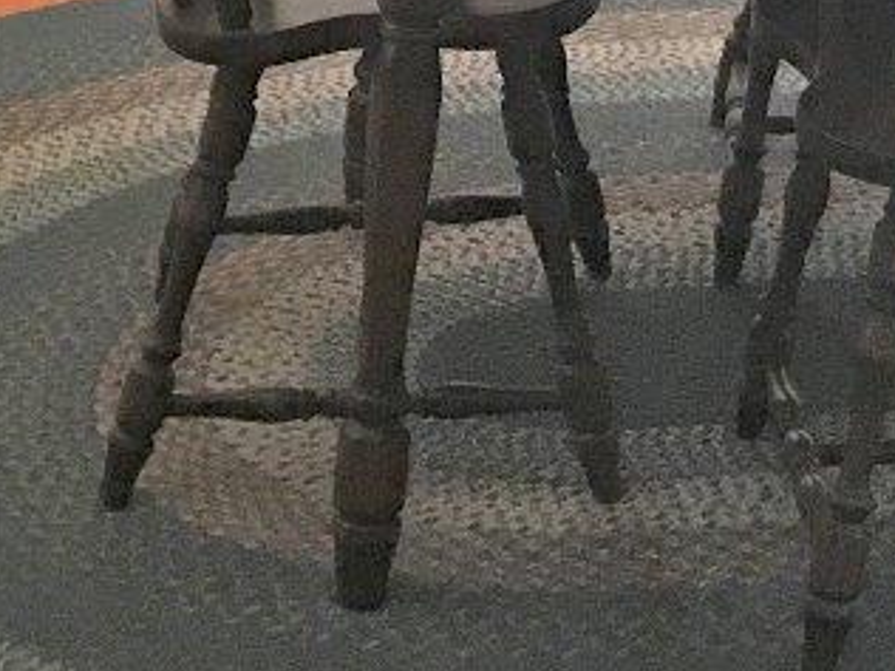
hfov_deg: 14.8
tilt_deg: -7.5
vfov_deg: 10.4
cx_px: 799
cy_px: -626
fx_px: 3413
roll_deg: +0.0
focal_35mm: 132
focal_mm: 4.15
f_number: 2.2
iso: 100
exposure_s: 1/15
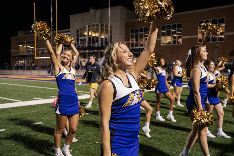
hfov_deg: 50.7
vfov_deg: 35.1
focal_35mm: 38
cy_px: 78
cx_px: 117
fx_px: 247
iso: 5000
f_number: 4
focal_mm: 38
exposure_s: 1/500
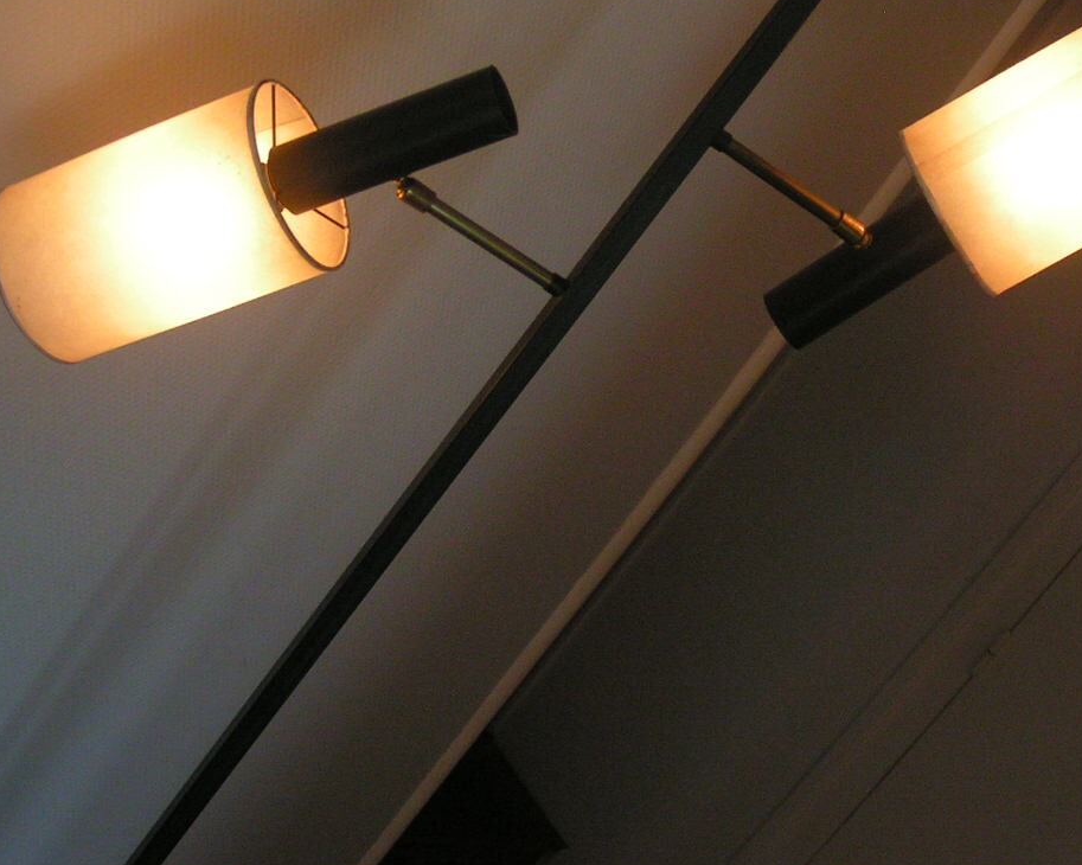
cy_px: 307
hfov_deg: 35.9
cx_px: 640
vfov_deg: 29.0
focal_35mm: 52
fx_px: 1665
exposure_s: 1/40
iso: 160
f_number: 2.8
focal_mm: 5.8
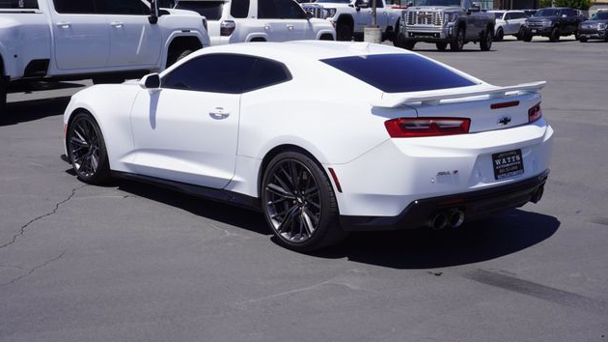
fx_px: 798
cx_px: 305
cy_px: 144
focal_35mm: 50
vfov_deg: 24.1
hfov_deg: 41.7
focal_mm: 31
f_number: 11
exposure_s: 1/200
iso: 100
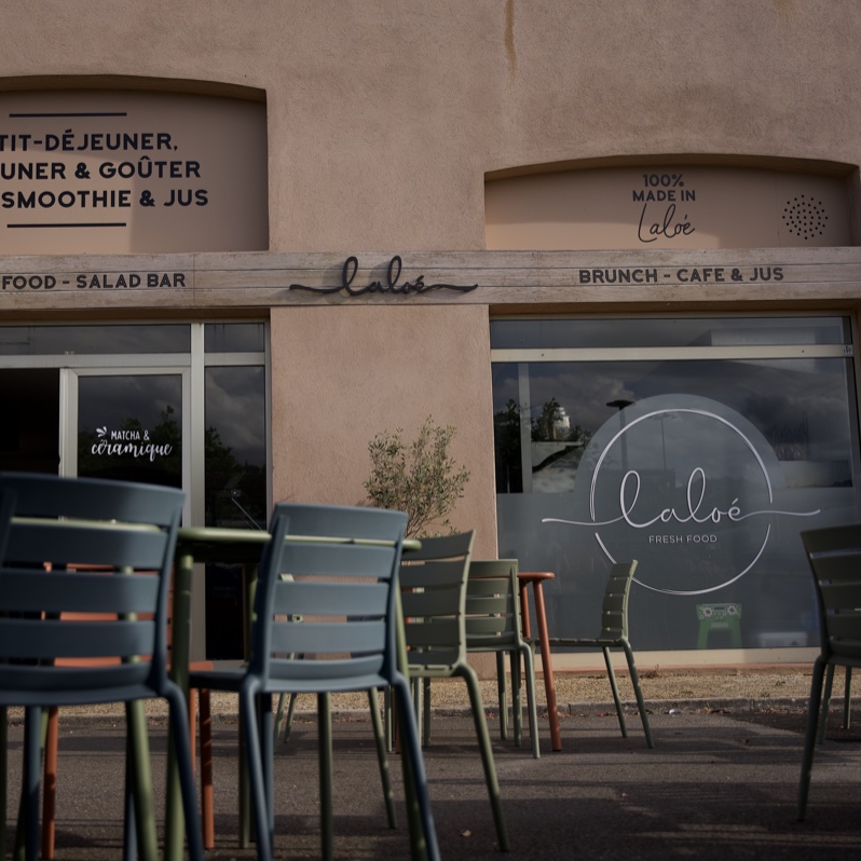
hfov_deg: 36.6
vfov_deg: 36.8
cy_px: 430
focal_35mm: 46
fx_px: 1294
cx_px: 342
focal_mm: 36
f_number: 2.8
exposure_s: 1/1600
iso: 100
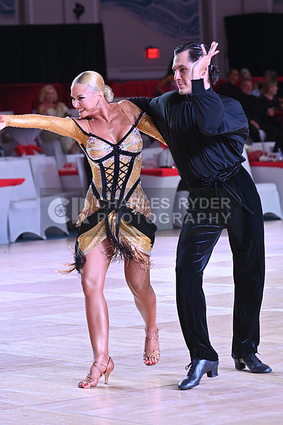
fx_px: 1944
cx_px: 142
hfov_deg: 8.3
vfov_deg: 12.4
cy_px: 212
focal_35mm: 165
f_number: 7.1
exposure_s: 1/400
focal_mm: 165
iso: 4000
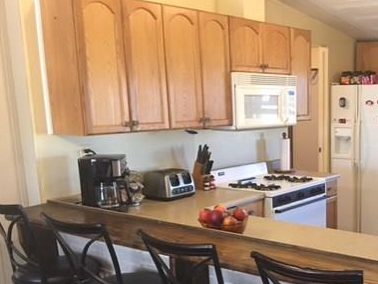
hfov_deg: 37.2
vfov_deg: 29.0
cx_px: 316
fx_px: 535
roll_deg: -1.0
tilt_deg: -12.7
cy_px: 230
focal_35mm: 49
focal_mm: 4.15
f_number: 2.2
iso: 80
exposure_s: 1/15
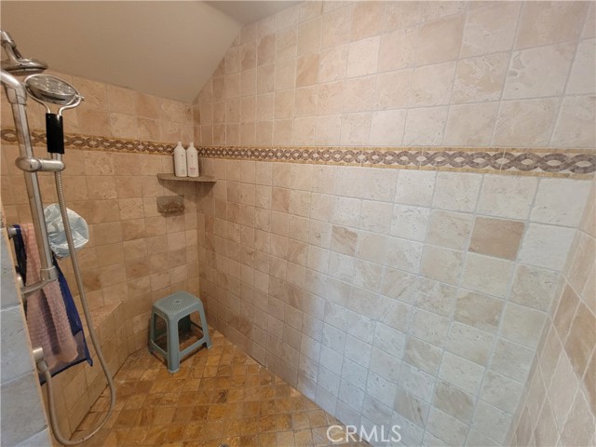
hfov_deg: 106.2
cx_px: 298
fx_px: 224
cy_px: 224
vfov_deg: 89.9
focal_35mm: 13
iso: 400
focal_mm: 2.2
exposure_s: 1/40
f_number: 2.2
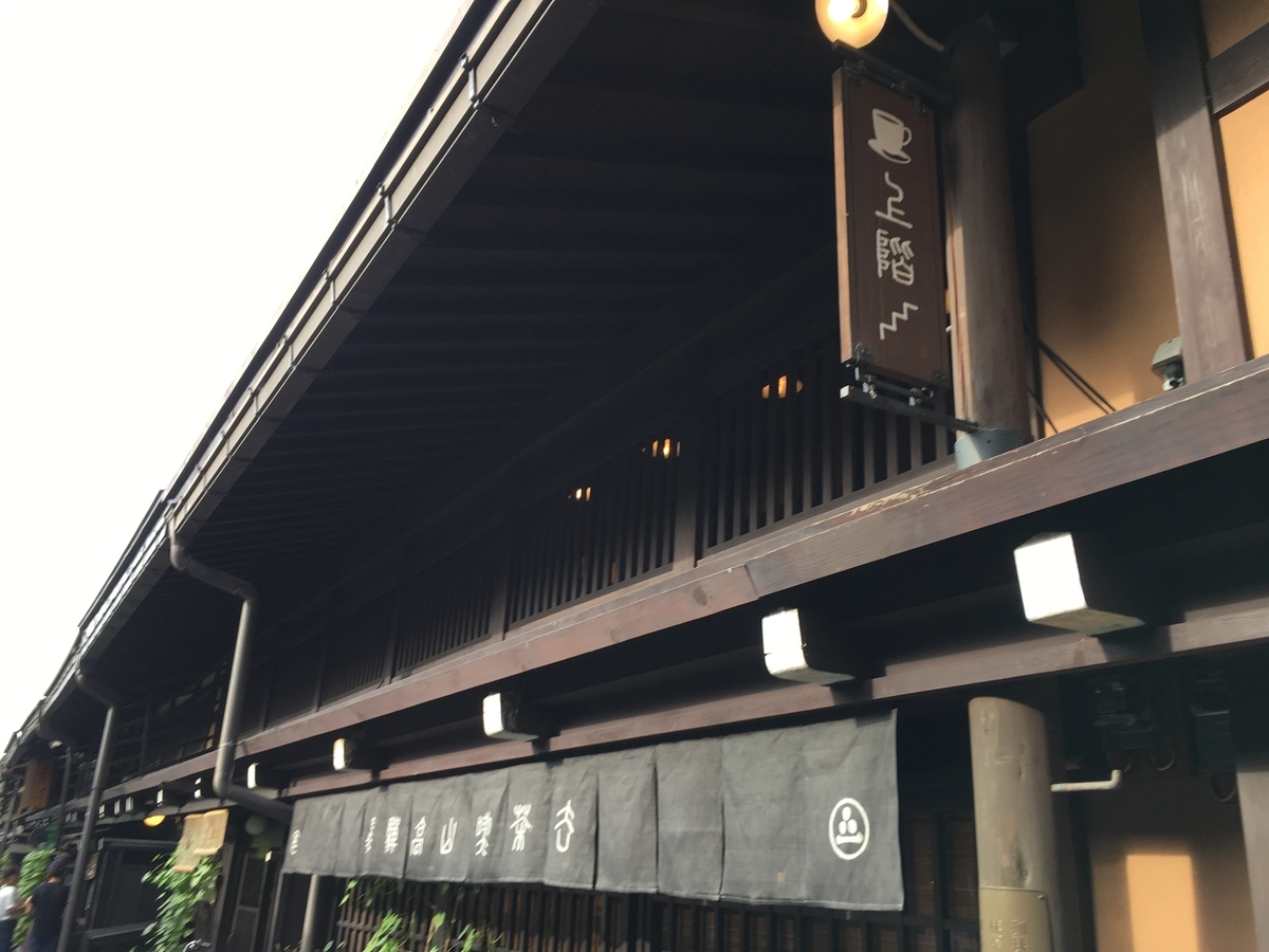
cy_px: 476
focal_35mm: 29
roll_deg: -2.7
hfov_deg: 61.7
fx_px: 1063
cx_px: 634
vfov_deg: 48.2
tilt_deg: +20.3
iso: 25
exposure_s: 1/120
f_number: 2.2
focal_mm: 4.15
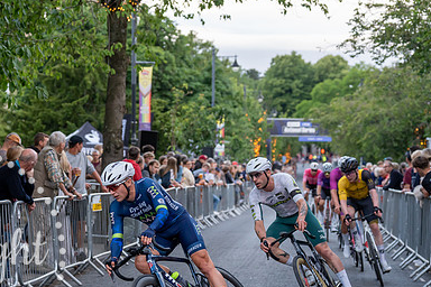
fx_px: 1305
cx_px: 135
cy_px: 196
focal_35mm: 109
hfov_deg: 18.7
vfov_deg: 12.5
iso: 2000
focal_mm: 70
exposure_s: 1/800
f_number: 3.5
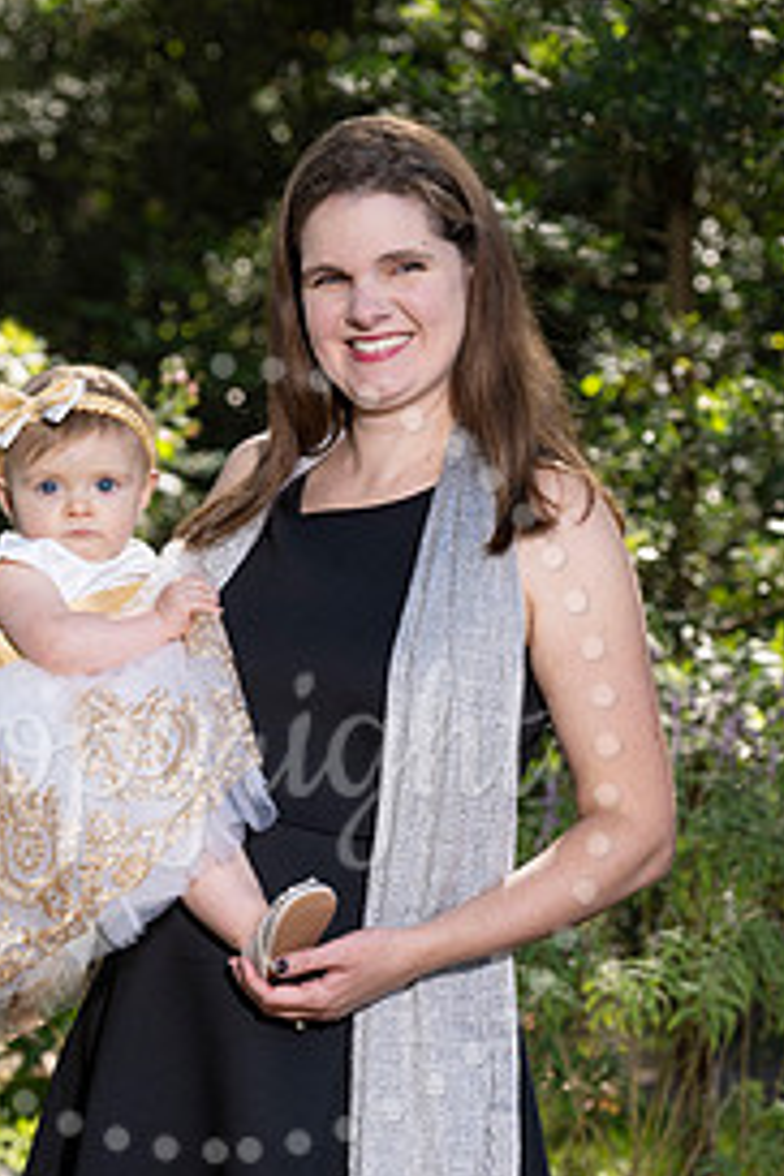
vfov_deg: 12.4
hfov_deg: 8.3
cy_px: 754
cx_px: 215
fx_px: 5390
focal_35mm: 165
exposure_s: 1/200
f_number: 5.6
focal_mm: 100
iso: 200
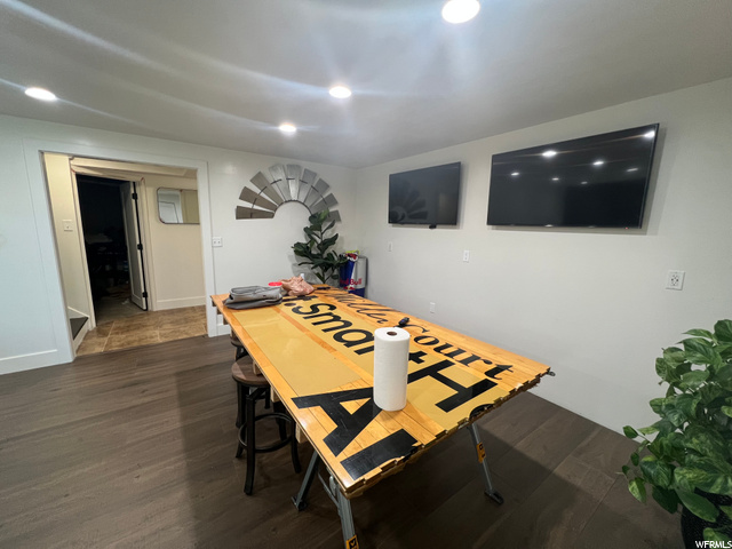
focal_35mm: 13
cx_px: 366
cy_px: 274
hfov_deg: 106.2
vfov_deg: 89.9
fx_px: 275
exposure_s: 1/60
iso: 160
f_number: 1.8
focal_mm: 1.57
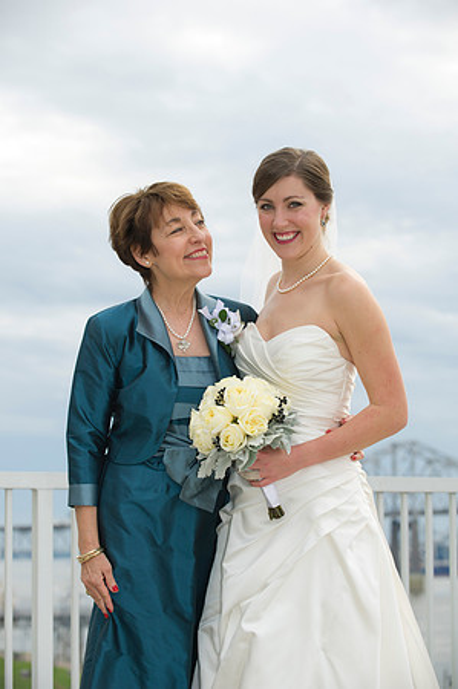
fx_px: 1721
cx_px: 229
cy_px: 344
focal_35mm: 90
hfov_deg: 15.2
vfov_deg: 22.6
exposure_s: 1/200
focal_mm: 90
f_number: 4.5
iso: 200
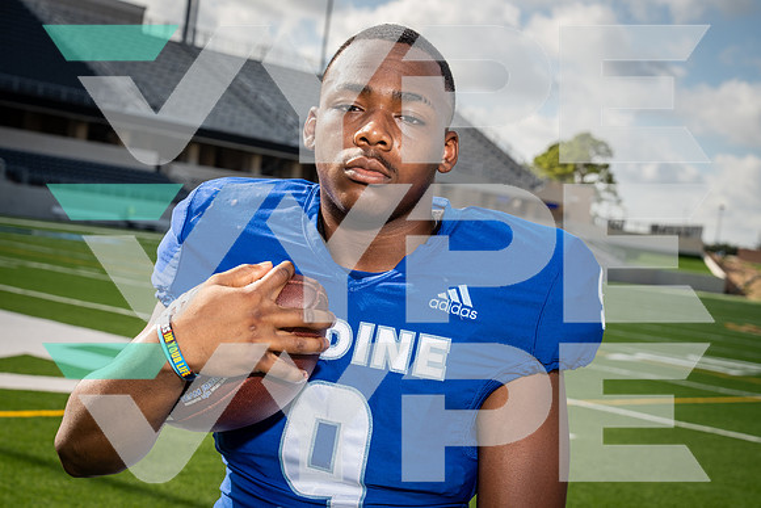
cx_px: 380
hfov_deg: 28.8
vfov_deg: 19.5
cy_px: 254
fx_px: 1480
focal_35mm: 70
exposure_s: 1/250
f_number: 8
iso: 125
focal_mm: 70
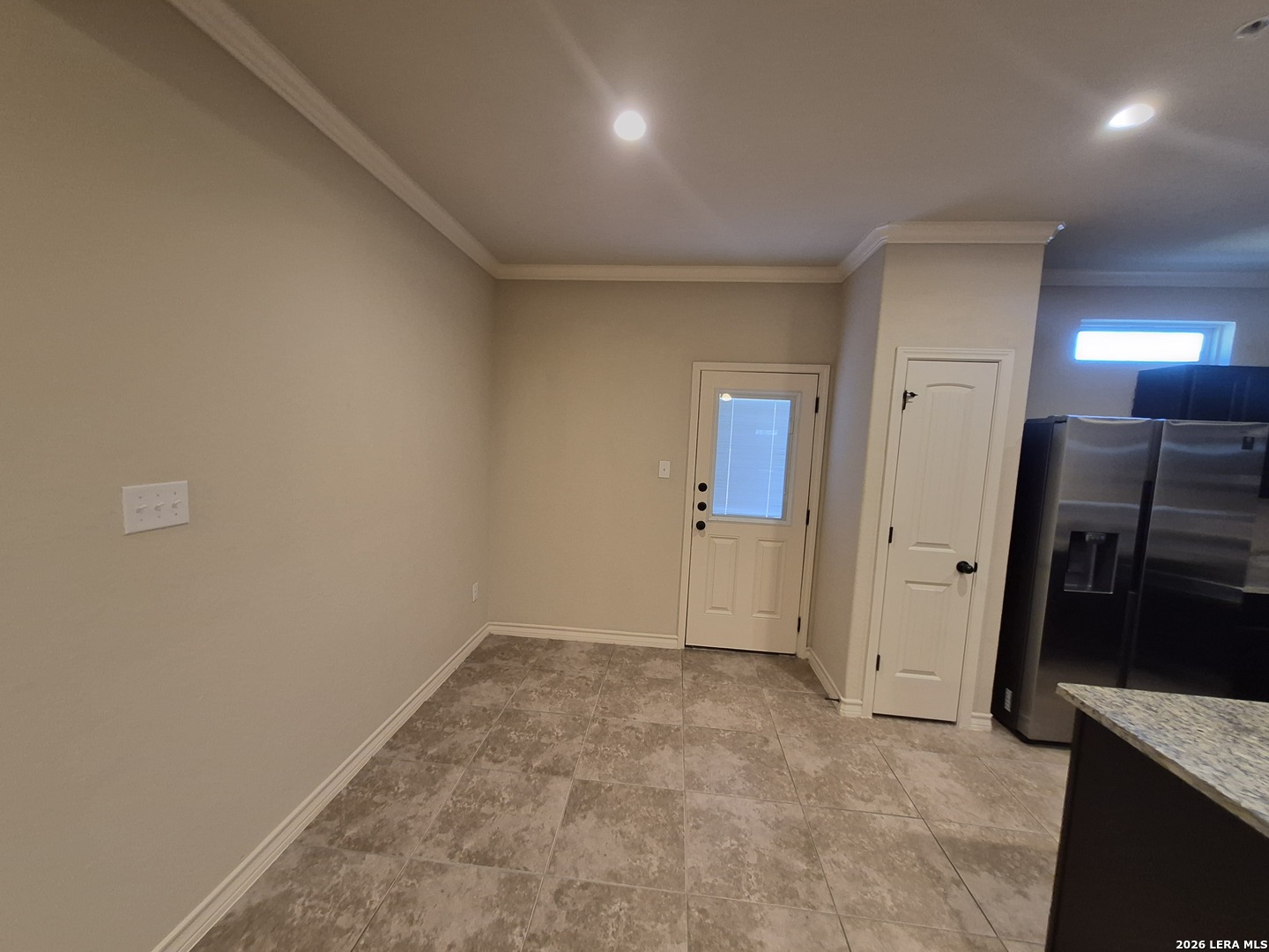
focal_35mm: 13
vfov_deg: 89.9
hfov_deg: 106.2
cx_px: 634
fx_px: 477
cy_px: 476
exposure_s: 1/60
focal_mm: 1.74
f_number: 2.2
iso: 320
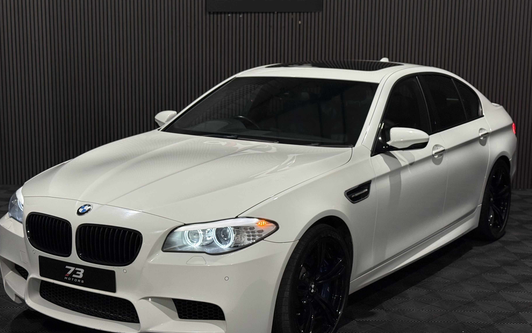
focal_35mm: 56
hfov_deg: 36.3
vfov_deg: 23.1
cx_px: 261
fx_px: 812
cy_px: 157
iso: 125
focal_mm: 6.76
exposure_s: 1/100
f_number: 1.78
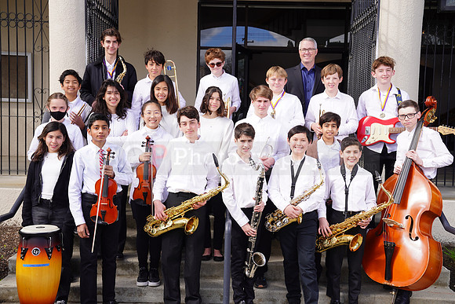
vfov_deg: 29.3
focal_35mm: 46
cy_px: 152
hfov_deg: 42.7
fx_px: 581
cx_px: 228
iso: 100
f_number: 6.3
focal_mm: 46
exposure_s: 1/200
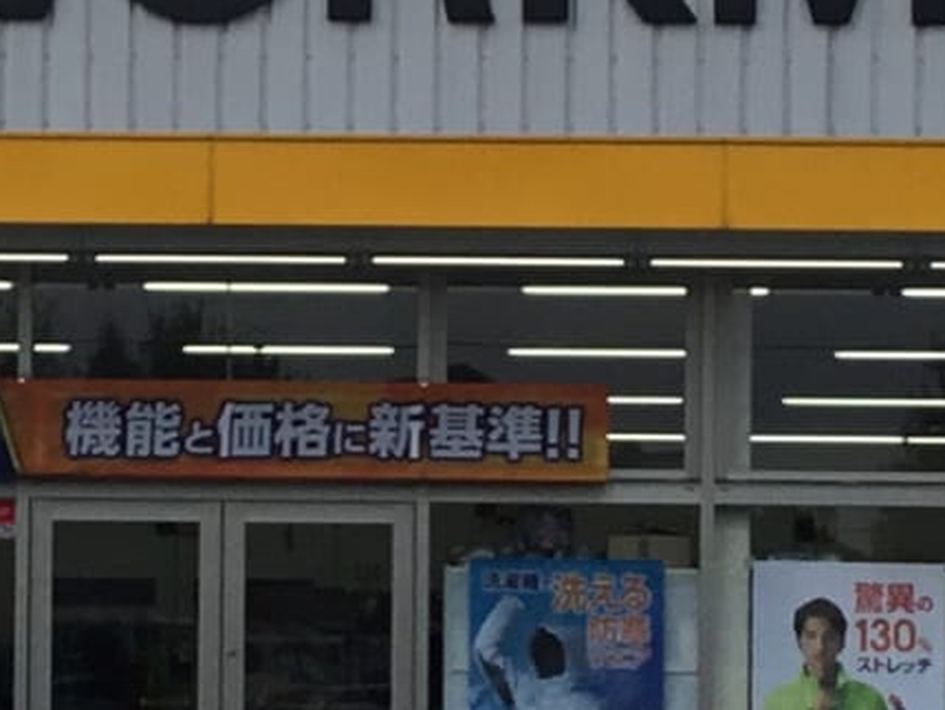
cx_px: 306
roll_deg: -0.9
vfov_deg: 8.0
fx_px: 5052
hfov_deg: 10.7
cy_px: 666
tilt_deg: +1.3
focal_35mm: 185
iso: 25
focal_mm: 3.3
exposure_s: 1/1199
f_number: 2.4
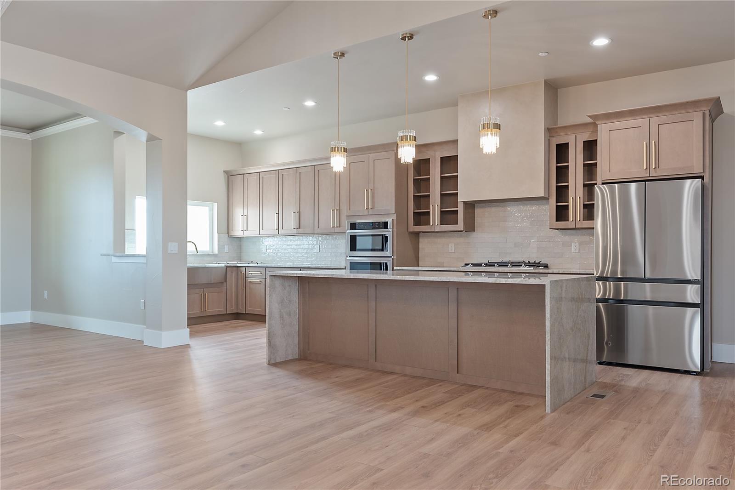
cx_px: 368
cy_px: 245
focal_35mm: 27
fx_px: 551
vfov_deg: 47.9
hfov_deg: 67.4
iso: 100
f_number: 6.3
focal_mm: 18
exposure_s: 1/3
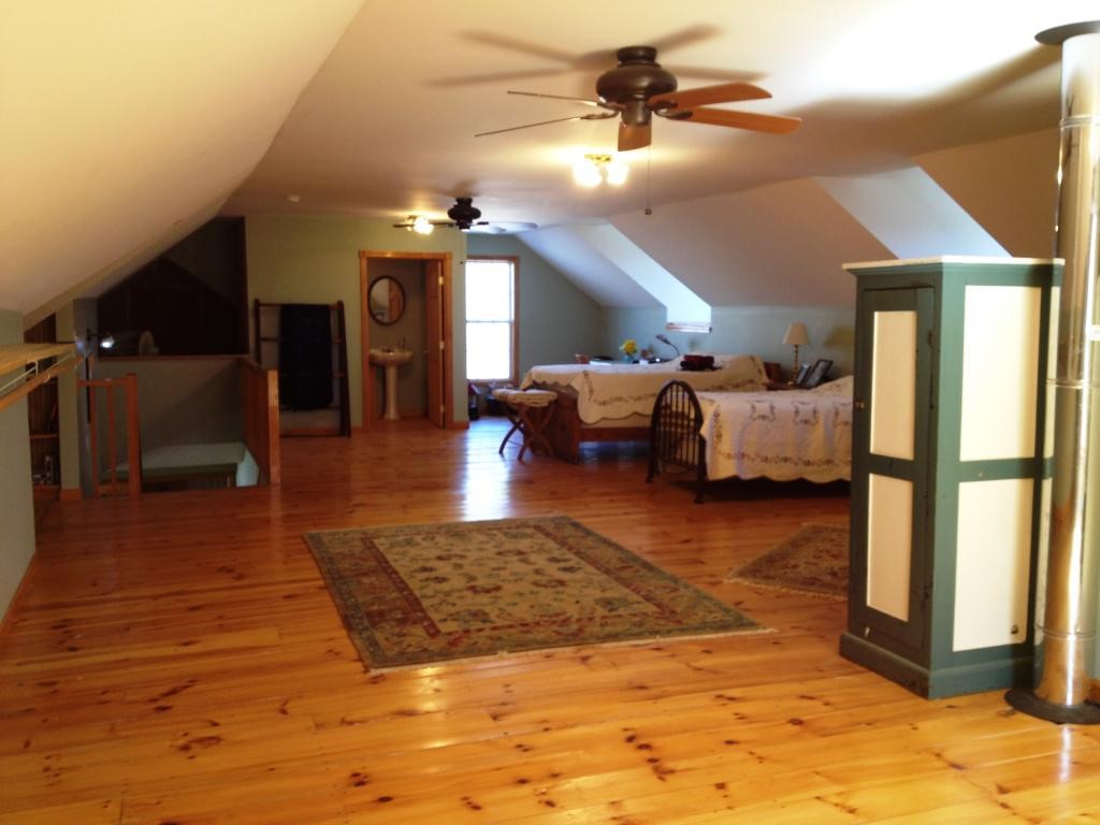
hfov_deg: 52.6
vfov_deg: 40.7
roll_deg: +0.0
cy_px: 412
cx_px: 550
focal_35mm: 35
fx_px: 1112
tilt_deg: -8.5
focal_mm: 4.28
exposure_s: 1/20
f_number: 2.4
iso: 50
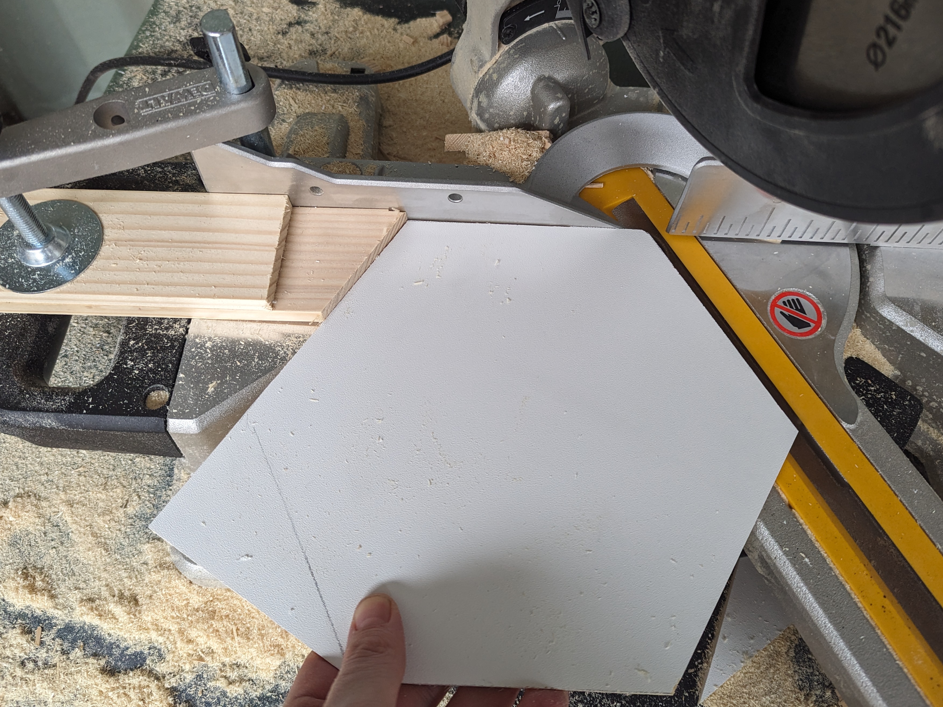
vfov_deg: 49.7
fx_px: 763
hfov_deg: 63.4
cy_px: 319
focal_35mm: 28
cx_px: 476
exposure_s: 1/219
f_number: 1.85
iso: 259
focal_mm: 6.81
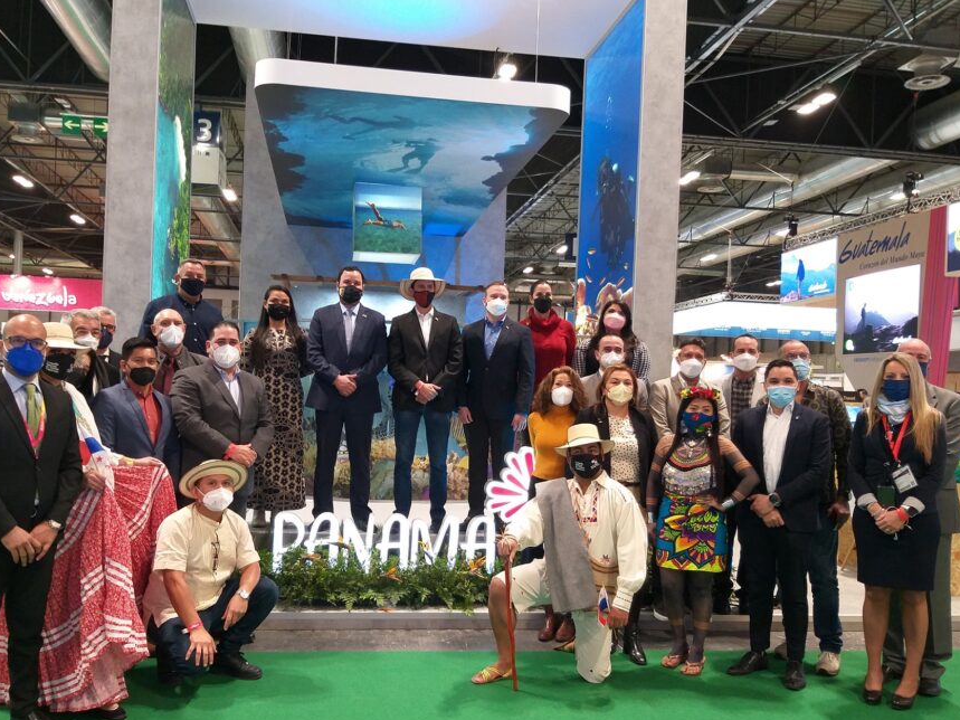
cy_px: 394
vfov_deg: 45.4
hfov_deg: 58.3
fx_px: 860
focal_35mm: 31
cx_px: 454
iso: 125
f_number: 1.7
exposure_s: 1/33
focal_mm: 3.93
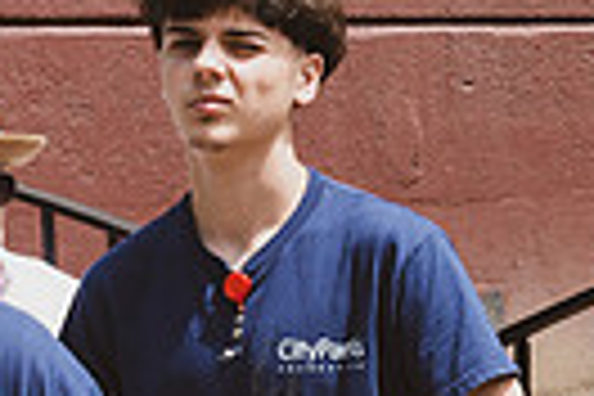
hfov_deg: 12.9
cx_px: 485
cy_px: 439
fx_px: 2607
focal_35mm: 158
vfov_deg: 8.6
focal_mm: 31
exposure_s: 1/800
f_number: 4.5
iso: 200
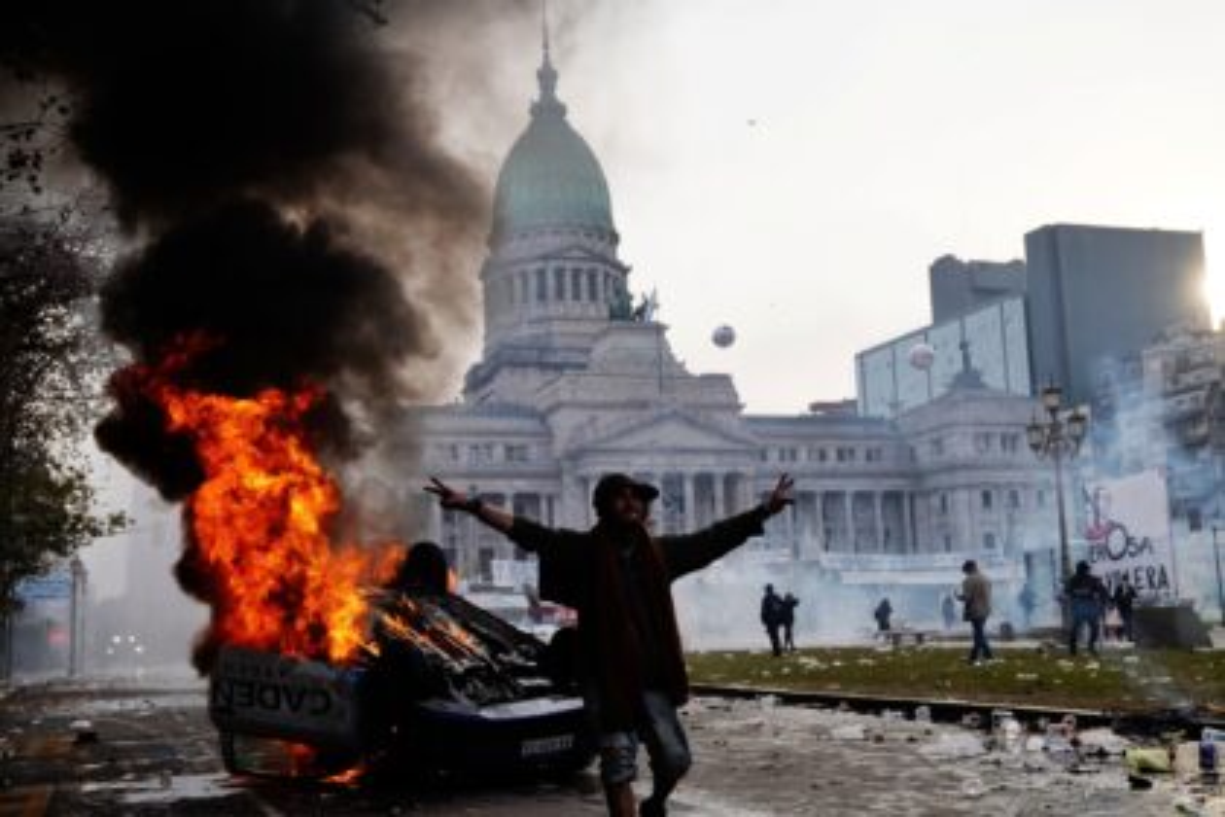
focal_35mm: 35
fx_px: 1191
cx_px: 612
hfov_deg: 54.4
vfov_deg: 37.9
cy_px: 408
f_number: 3.5
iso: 1000
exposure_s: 1/4000
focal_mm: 35
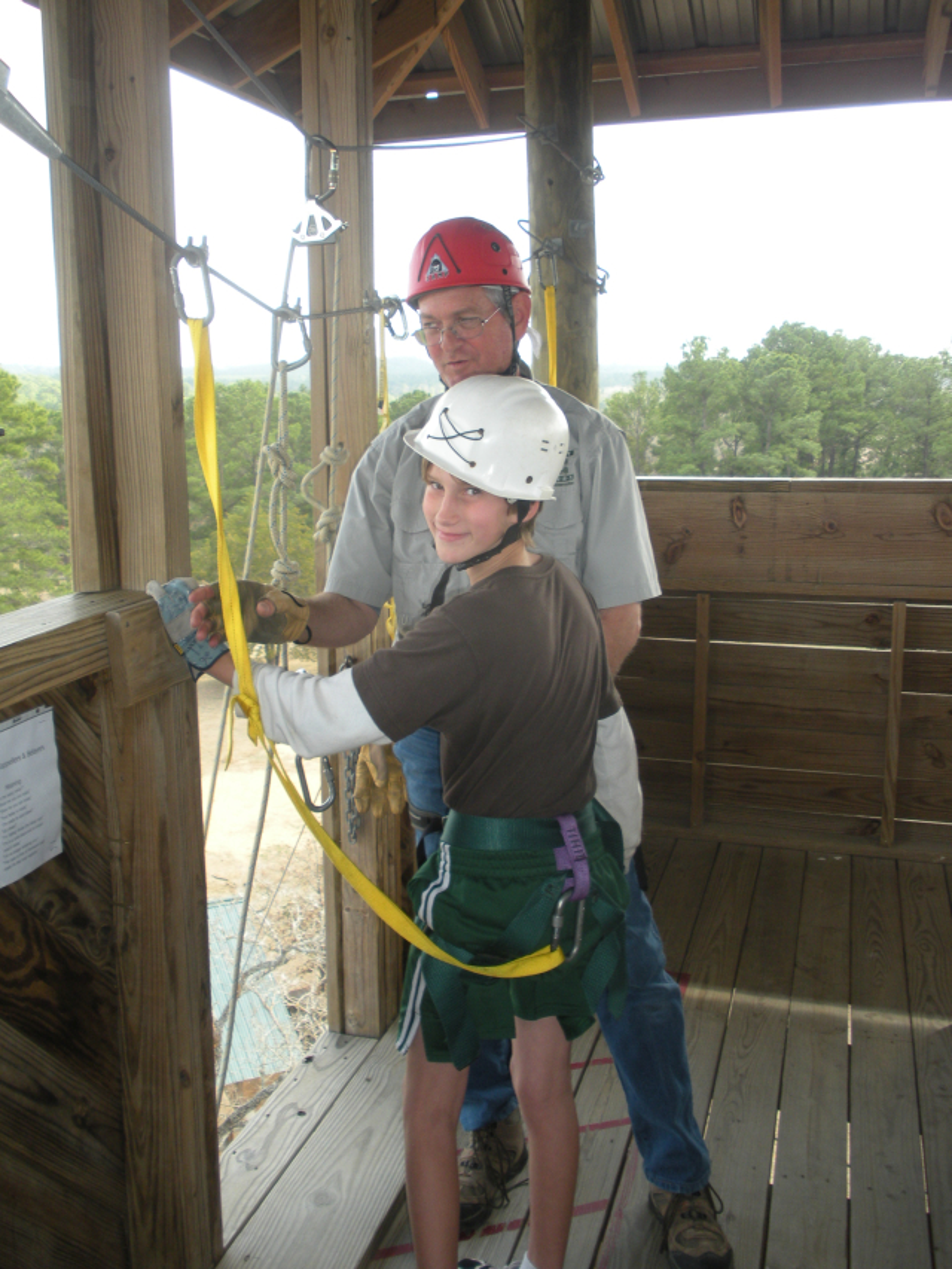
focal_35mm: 36
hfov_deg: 39.7
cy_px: 634
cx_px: 476
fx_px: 1320
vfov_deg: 51.3
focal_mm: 6.3
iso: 88
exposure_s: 1/122
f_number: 3.5
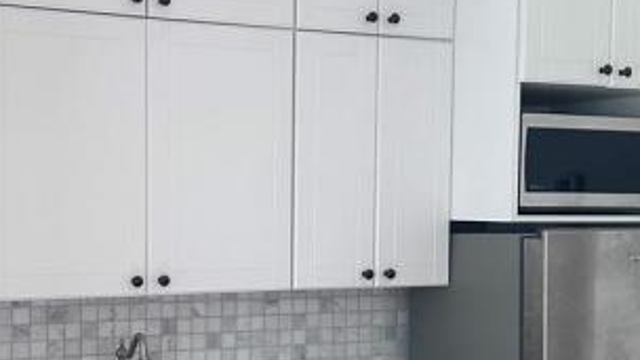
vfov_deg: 19.3
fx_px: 1052
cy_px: 259
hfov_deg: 33.6
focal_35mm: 62
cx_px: 234
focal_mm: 6.86
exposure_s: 1/121
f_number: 1.78
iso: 200
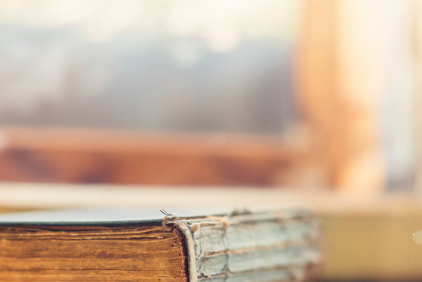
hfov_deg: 14.3
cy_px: 210
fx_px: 1677
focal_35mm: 143
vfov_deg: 9.6
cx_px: 215
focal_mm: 85
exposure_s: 1/250
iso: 400
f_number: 2.8
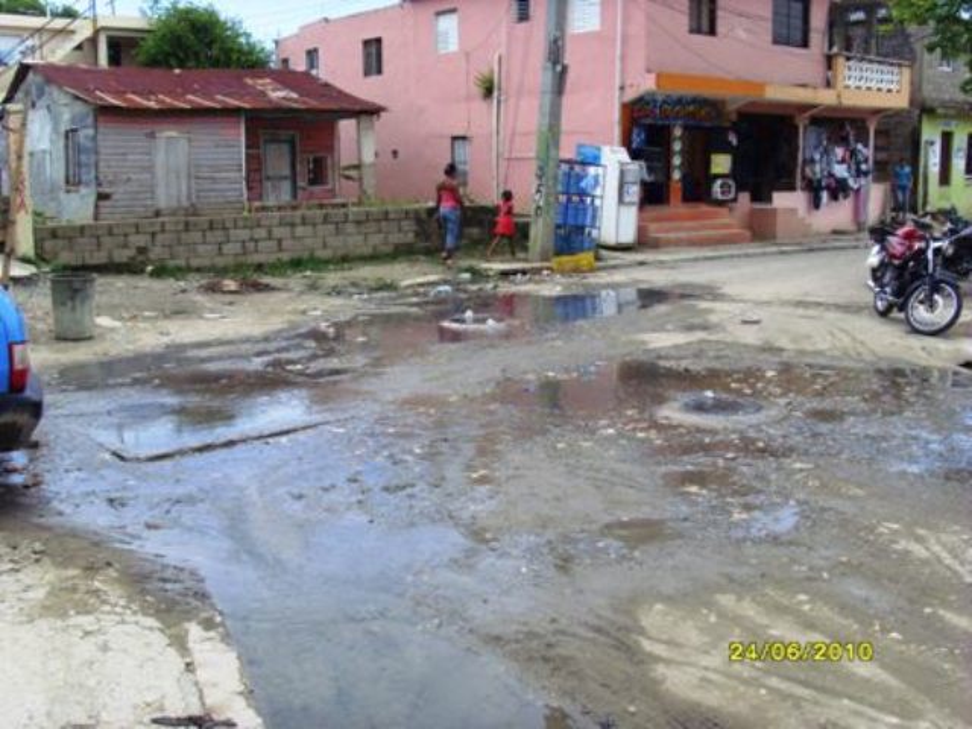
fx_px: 1011
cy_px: 364
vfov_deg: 39.7
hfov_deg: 51.4
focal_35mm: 36
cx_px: 486
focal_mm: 6
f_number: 5.5
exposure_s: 1/250
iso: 80
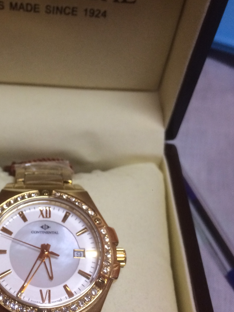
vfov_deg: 40.4
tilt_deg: -54.6
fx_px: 424
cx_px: 47
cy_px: 169
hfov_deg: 30.2
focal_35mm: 47
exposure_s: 1/33
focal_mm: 4.15
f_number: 2.2
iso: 80
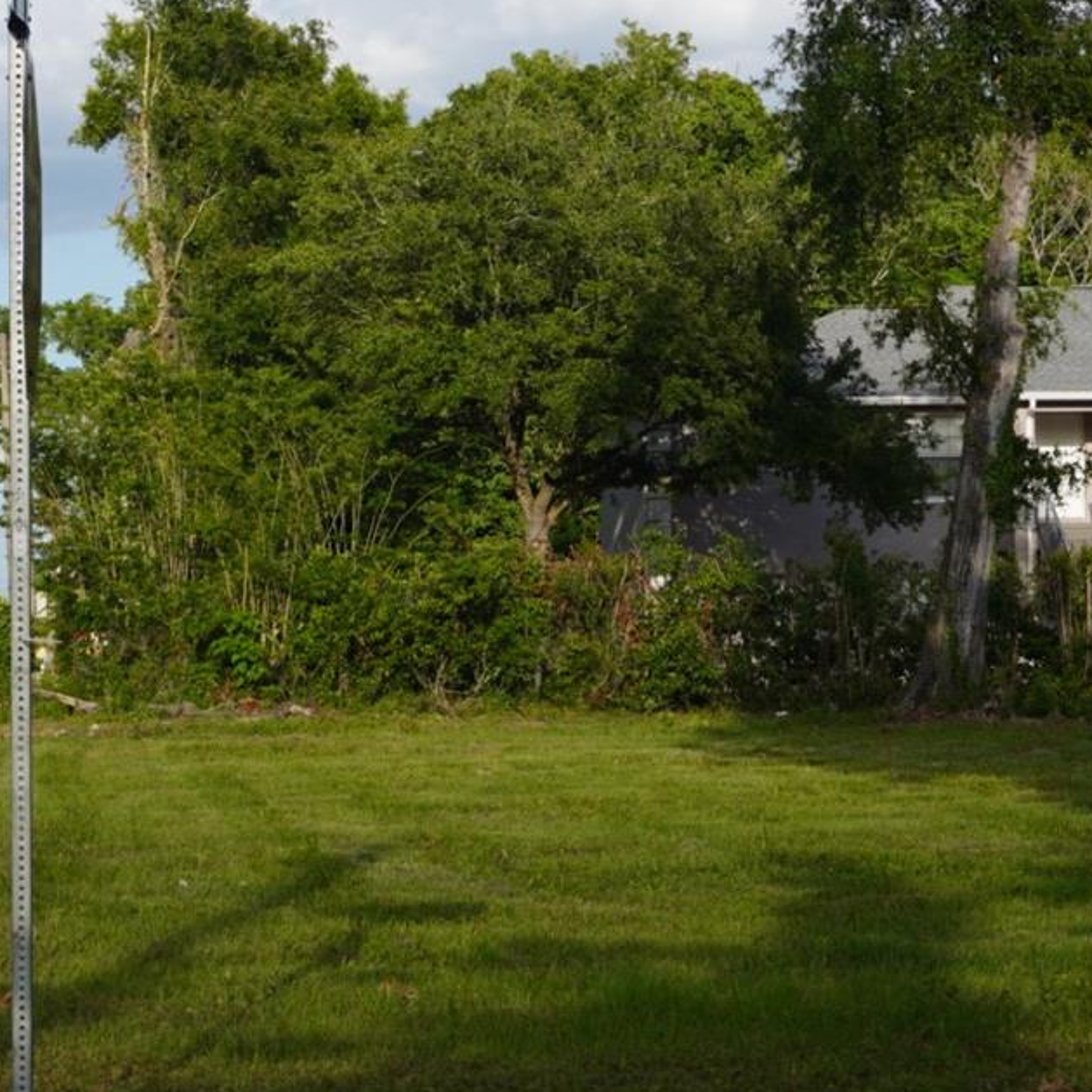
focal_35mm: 120
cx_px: 391
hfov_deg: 14.5
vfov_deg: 14.5
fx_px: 4286
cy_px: 416
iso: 100
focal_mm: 37
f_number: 5.6
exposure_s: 1/400
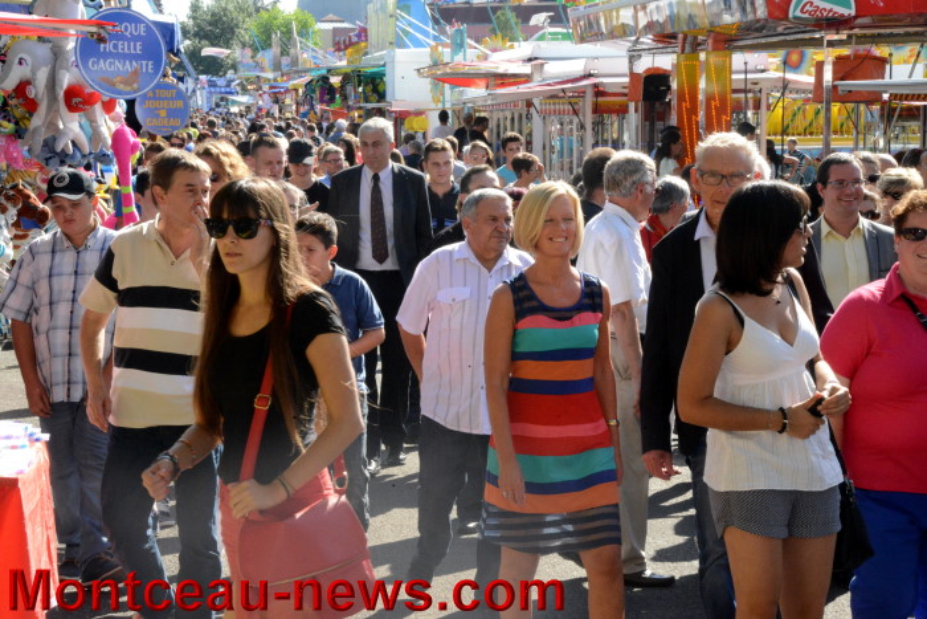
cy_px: 310
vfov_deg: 10.2
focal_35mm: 135
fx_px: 3477
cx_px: 464
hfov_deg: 15.2
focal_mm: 135
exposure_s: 1/250
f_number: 36
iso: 6400
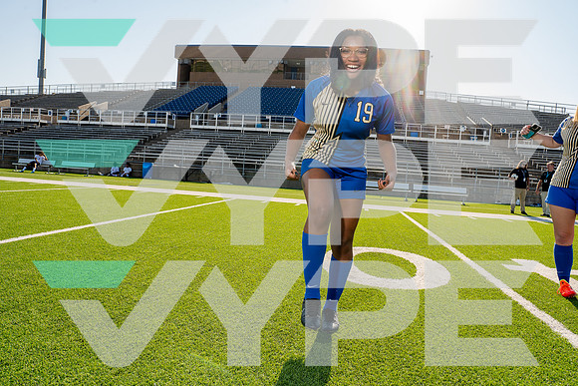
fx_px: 418
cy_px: 193
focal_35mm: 26
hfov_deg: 69.4
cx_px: 289
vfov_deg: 49.6
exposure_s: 1/250
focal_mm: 26
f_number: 10
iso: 320
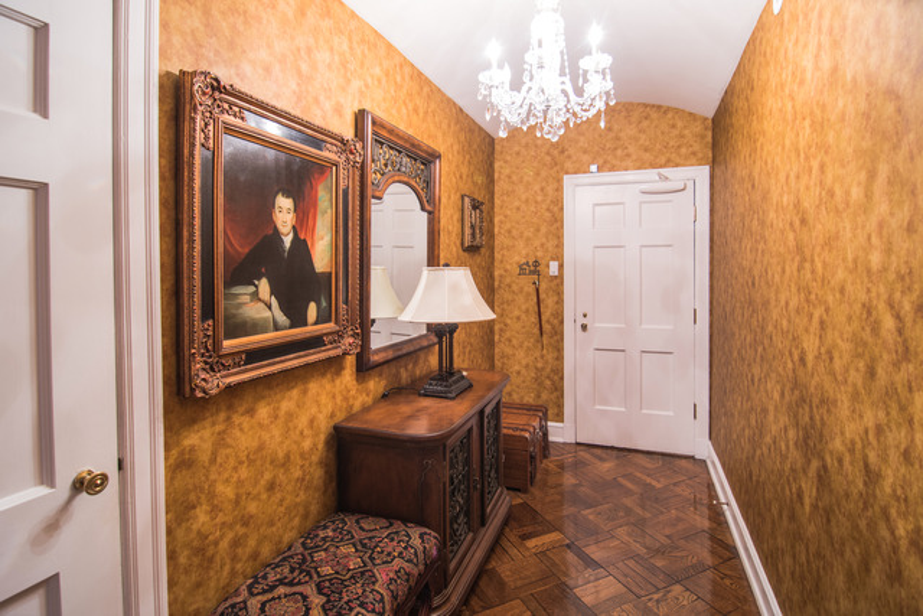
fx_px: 423
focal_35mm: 16
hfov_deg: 95.0
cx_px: 462
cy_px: 308
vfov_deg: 72.1
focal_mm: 11
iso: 100
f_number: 4.5
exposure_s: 1/2.5
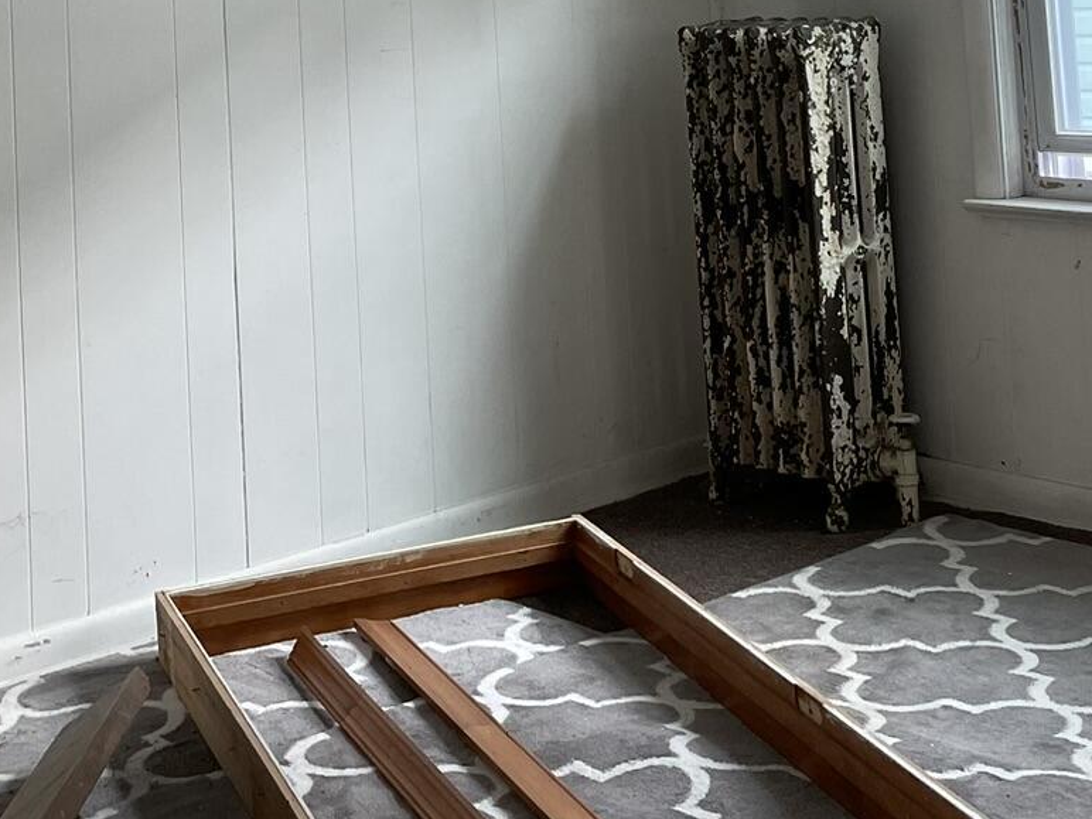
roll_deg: +3.7
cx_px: 707
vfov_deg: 20.0
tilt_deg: +4.3
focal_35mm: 69
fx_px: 2177
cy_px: -174
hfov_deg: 28.0
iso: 125
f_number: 1.6
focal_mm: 4.2
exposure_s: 1/120
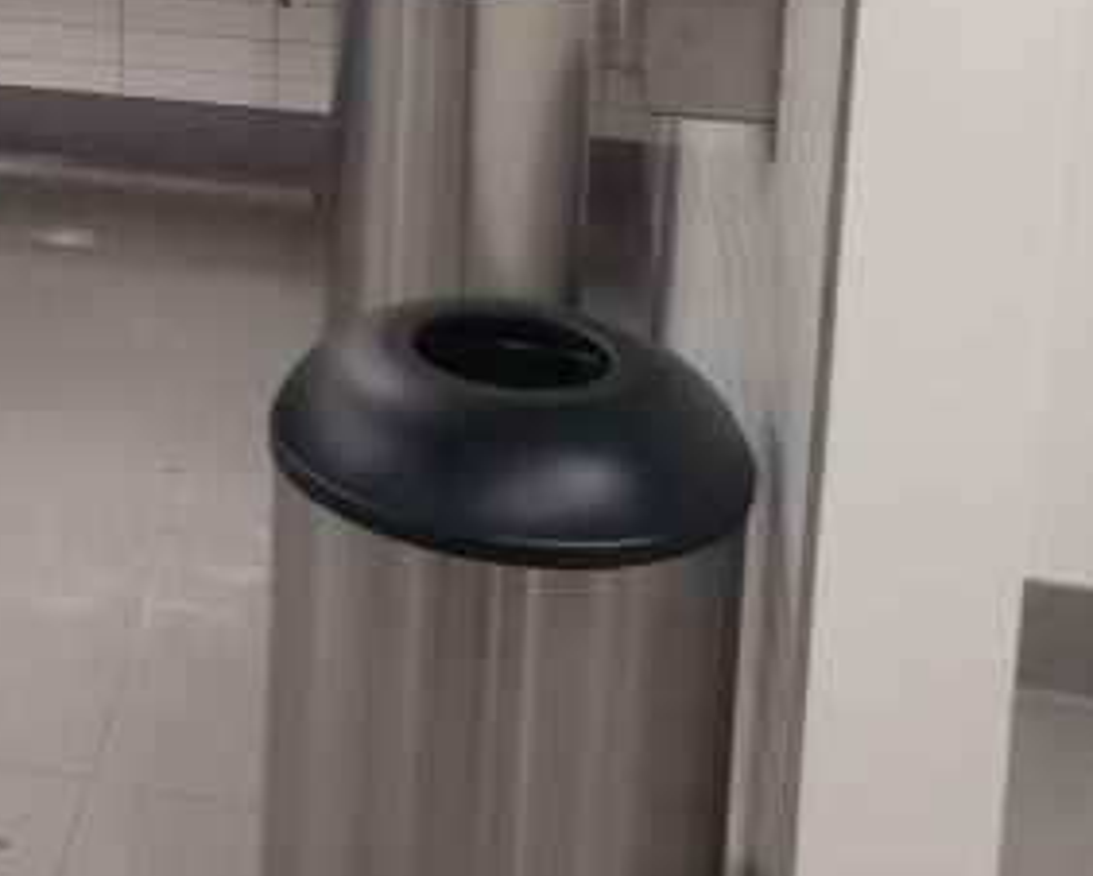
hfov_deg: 25.8
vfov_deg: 20.8
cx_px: -62
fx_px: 2234
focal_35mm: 69
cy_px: -147
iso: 320
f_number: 2.4
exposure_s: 1/60
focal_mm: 4.3
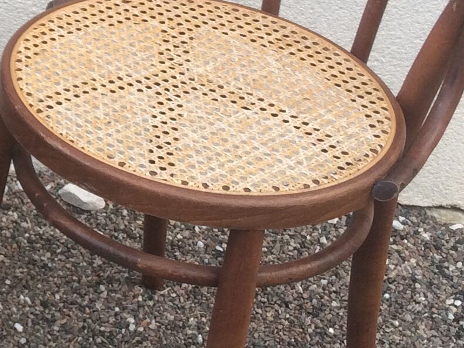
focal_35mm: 120
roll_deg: +3.2
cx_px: -236
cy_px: 27
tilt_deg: -26.7
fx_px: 1609
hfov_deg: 15.2
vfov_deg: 12.3
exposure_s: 1/116
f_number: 2.2
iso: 32
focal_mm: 4.15
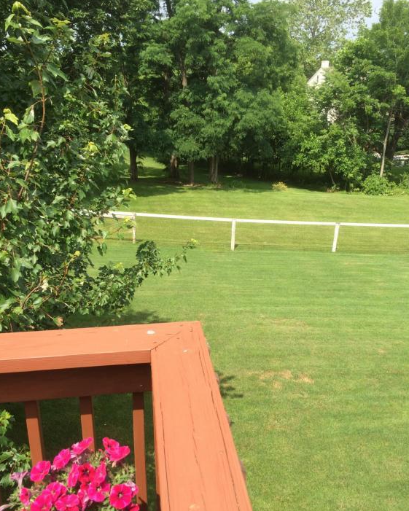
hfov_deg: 47.1
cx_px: 206
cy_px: 262
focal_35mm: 31
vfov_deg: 57.2
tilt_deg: -18.0
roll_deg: +1.0
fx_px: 469
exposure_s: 1/892
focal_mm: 4.15
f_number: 2.2
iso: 32
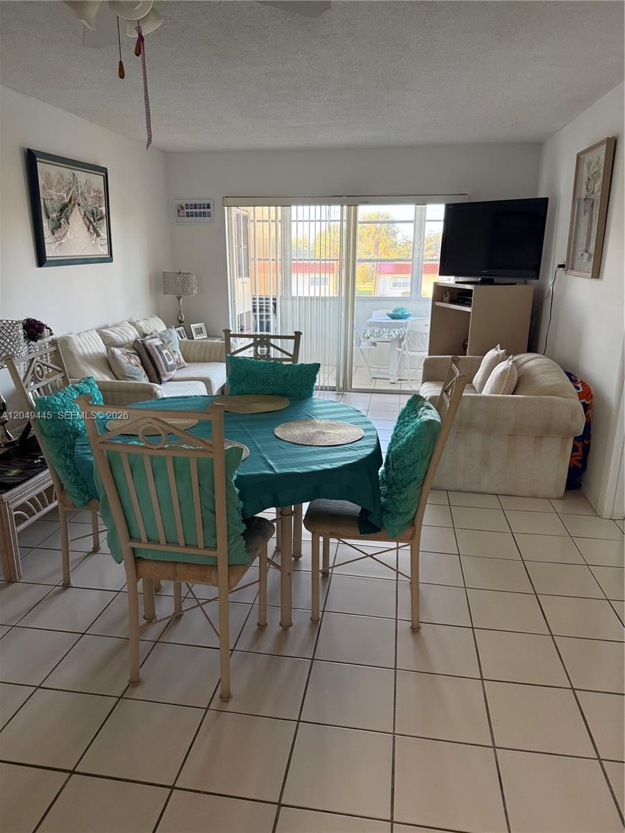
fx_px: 578
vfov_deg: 71.6
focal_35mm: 24
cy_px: 416
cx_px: 312
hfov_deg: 56.8
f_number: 1.78
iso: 200
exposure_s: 1/60
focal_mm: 6.76
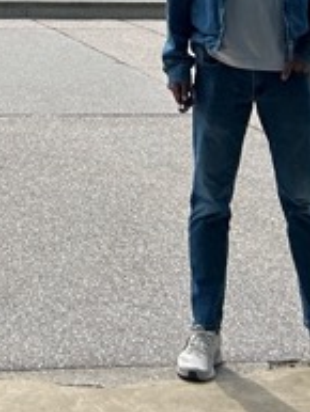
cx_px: -95
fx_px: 1443
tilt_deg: +13.4
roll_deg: -1.7
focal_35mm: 121
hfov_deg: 11.9
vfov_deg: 13.8
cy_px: -412
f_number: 1.5
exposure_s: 1/16393
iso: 50
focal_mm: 5.7
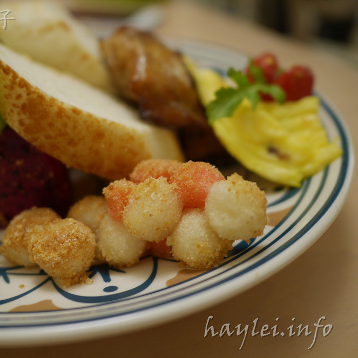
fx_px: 421
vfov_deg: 46.0
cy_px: 181
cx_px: 120
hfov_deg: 45.4
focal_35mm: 36
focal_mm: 15
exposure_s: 1/60
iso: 320
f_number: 1.7
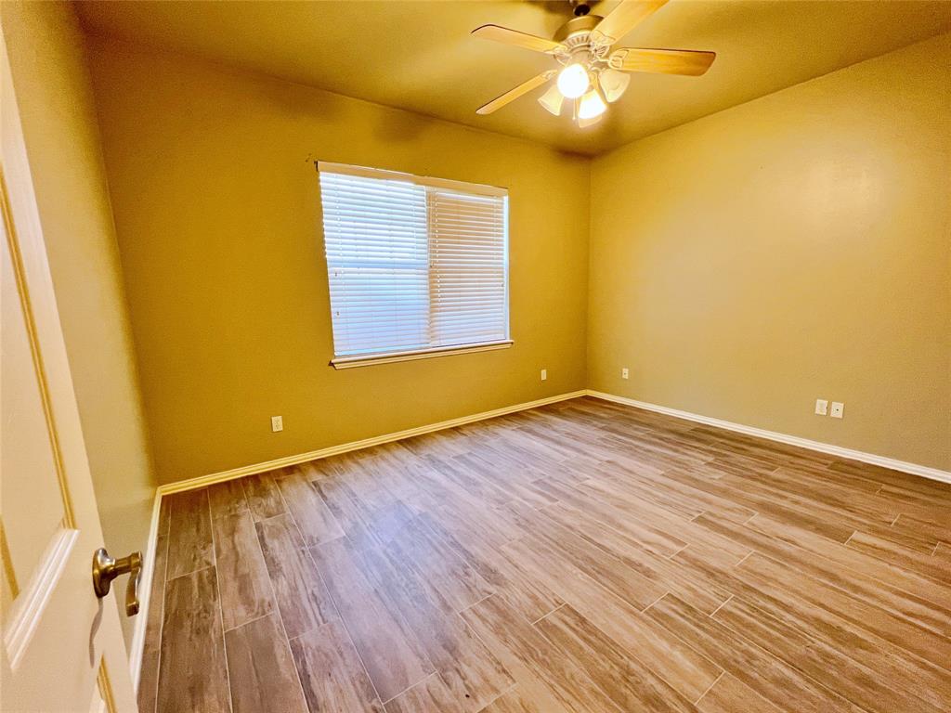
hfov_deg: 106.2
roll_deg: +5.0
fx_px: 357
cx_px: 476
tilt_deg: -10.3
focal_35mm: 13
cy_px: 356
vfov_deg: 89.9
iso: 250
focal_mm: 1.57
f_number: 1.8
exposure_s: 1/60
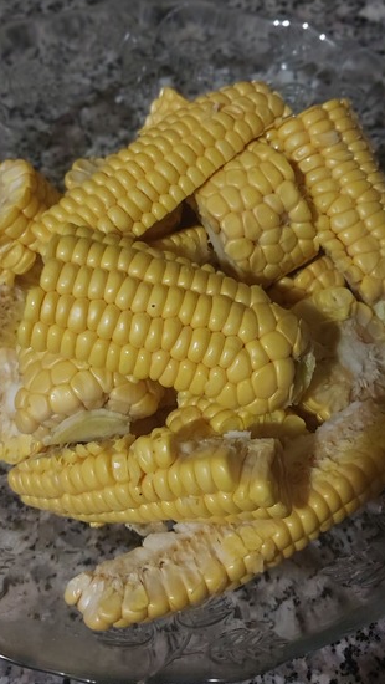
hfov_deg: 29.0
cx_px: 168
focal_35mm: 41
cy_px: 284
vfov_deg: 49.2
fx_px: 743
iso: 320
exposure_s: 1/25
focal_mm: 4.6
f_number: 1.8
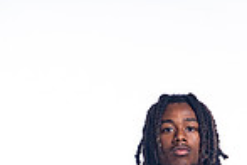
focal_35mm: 299
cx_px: 183
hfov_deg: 6.9
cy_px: 375
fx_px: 2051
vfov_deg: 4.5
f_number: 6.3
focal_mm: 98
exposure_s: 1/250
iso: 400
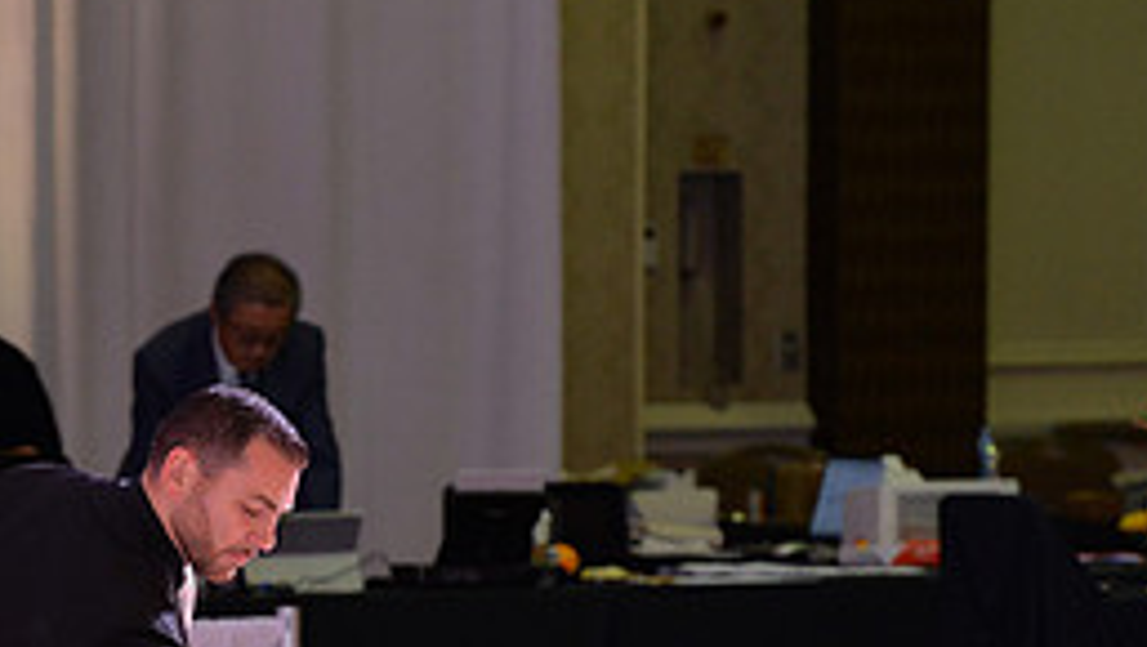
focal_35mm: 413
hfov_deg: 5.2
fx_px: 12570
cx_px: -31
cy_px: 828
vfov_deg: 2.9
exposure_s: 1/250
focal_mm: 175
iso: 1600
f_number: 4.5
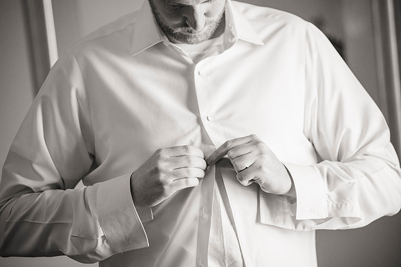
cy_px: 134
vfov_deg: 8.9
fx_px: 1727
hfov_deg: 13.2
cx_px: 200
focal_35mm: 155
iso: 3200
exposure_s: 1/500
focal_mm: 155
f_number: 3.5
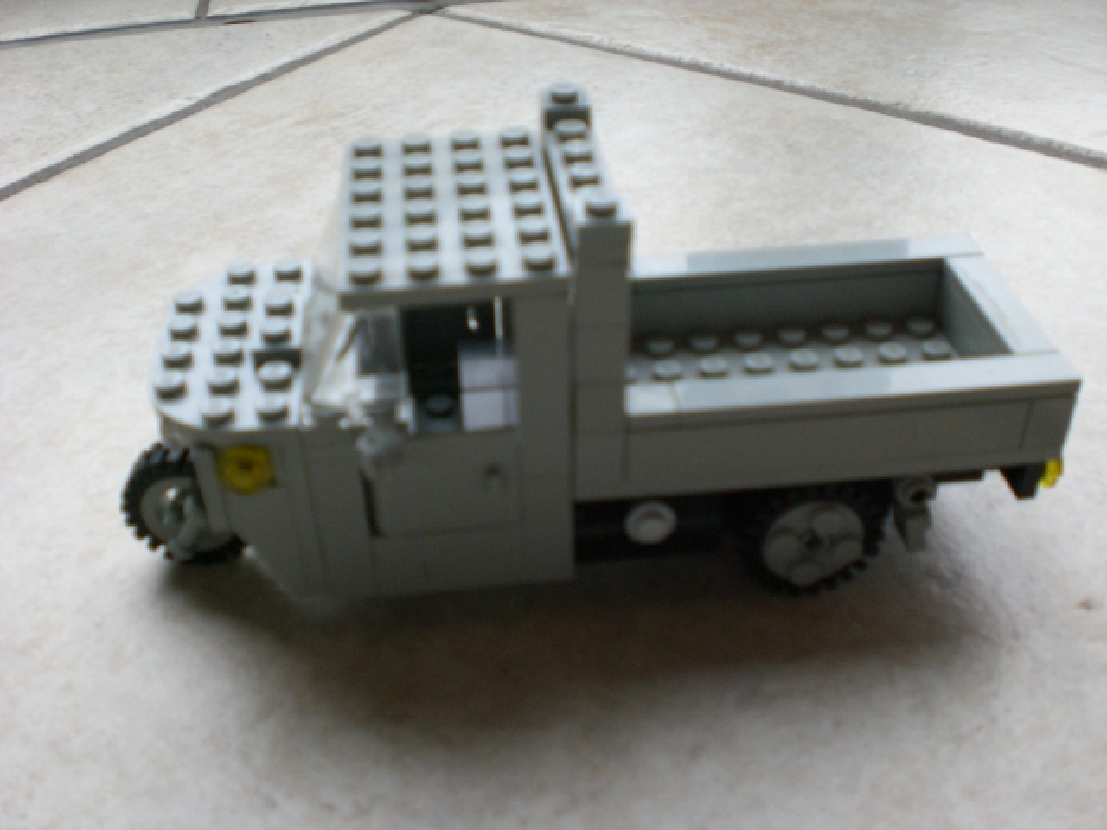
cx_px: 554
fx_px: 1215
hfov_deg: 49.0
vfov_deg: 37.7
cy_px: 415
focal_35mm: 38
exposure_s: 1/100
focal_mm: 6.3
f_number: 3.1
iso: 200
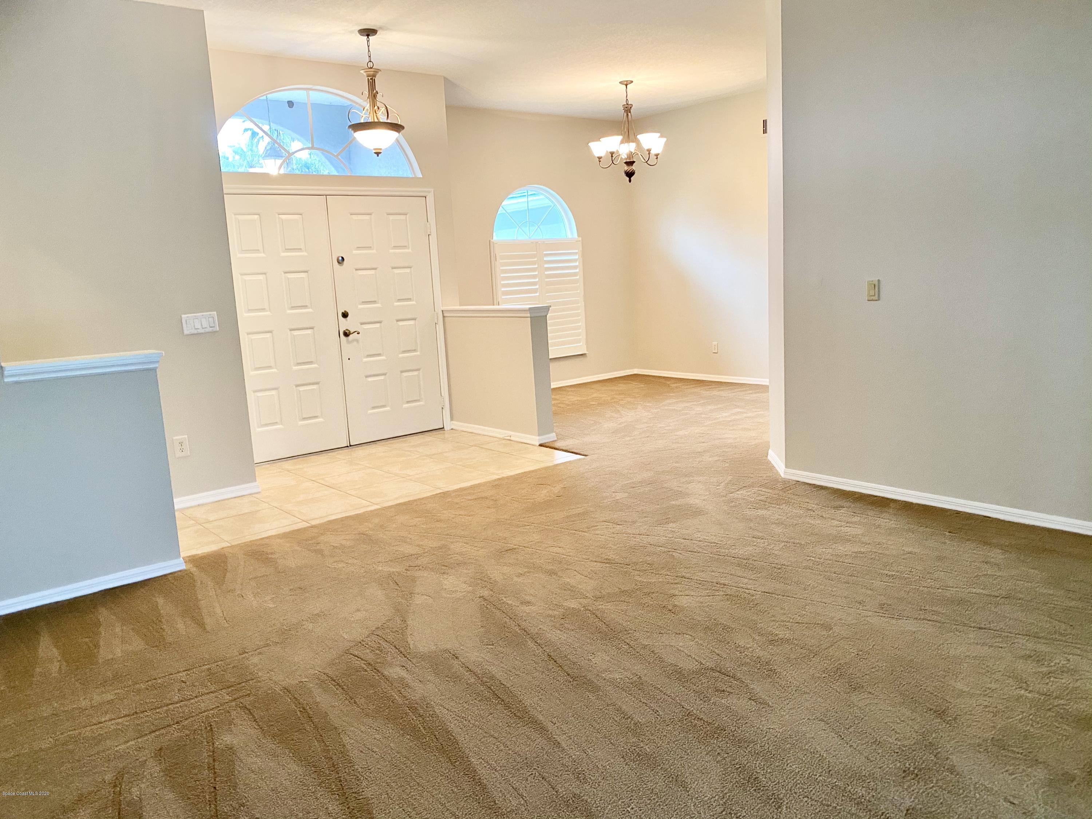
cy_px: 410
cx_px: 546
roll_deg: +3.4
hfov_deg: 67.3
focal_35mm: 26
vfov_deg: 53.1
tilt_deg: -9.2
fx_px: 820
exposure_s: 1/60
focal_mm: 4.25
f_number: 1.8
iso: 250
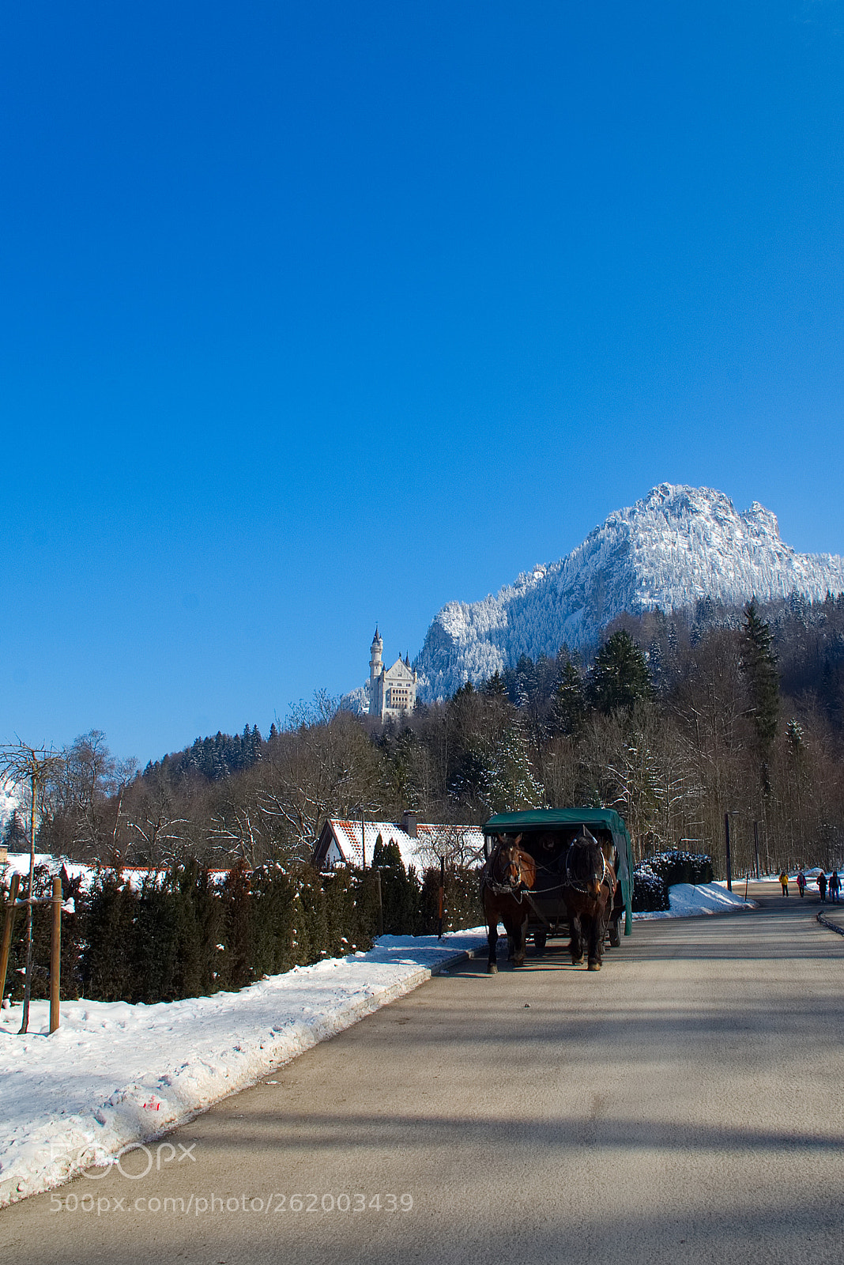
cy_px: 632
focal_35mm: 27
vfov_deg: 67.4
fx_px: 949
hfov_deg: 48.0
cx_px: 422
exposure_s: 1/50
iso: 50
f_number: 13
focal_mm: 18
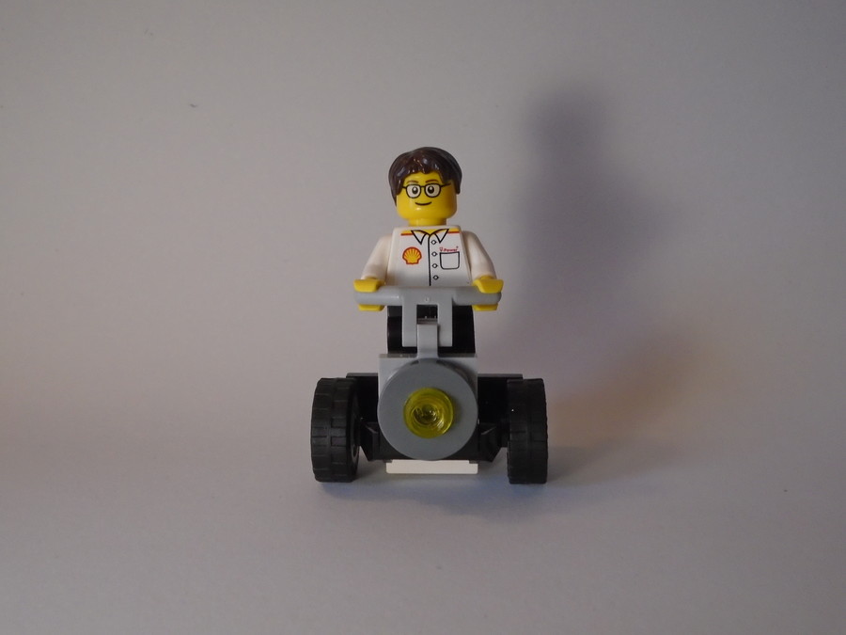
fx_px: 1026
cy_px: 318
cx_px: 423
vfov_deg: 34.3
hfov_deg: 44.8
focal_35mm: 42
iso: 400
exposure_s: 1/25
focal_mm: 7.4
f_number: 4.1
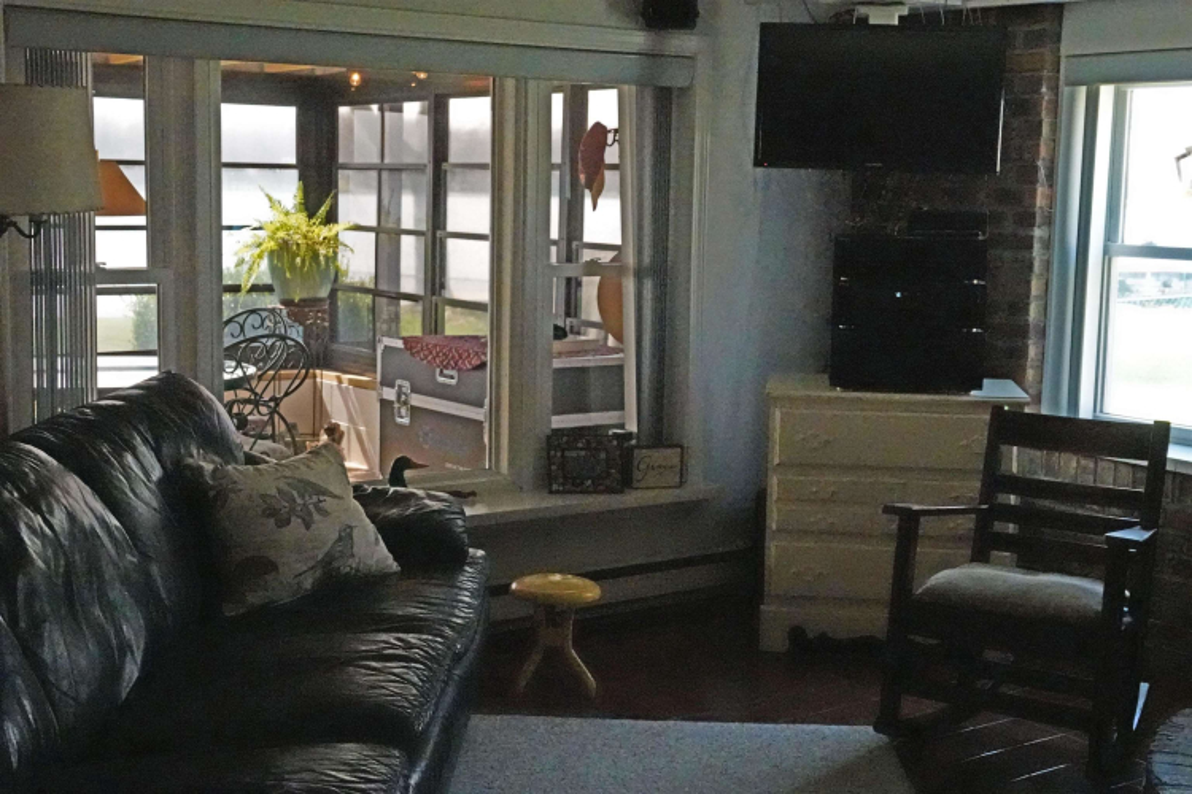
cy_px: 397
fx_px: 1523
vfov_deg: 29.2
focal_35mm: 46
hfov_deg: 42.7
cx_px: 596
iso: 6400
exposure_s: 1/1000
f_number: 3.5
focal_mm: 16.92
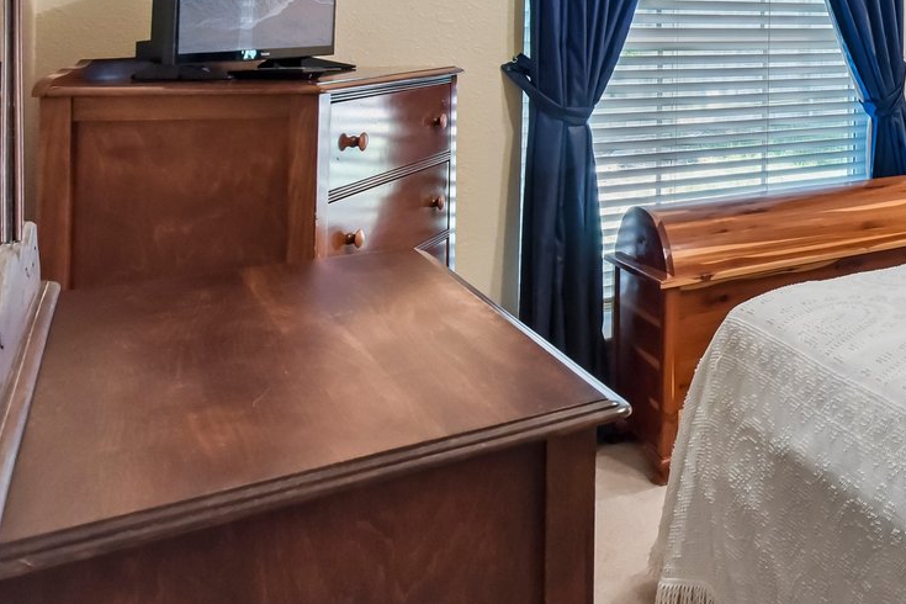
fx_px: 981
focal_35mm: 39
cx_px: 1159
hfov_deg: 35.3
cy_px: 41
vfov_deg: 32.2
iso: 900
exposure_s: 1/15
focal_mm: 14
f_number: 8
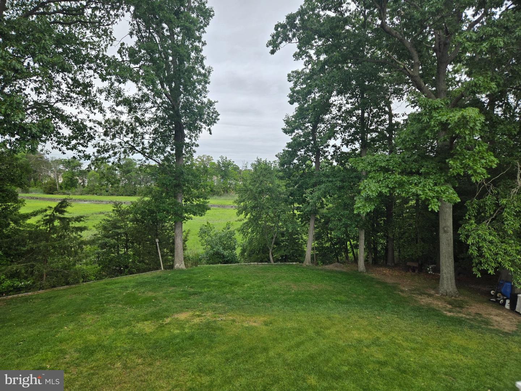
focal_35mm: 23
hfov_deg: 73.9
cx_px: 260
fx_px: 346
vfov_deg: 58.9
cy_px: 196
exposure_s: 1/1546
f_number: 1.8
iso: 25
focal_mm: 5.4
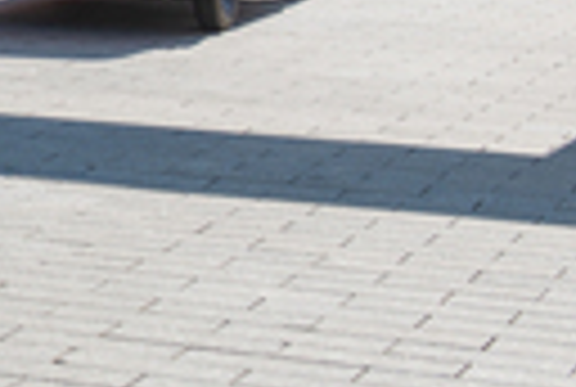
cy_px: -176
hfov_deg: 10.2
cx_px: -524
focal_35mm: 187
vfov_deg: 7.3
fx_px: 2999
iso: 100
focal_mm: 40
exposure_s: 1/500
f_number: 5
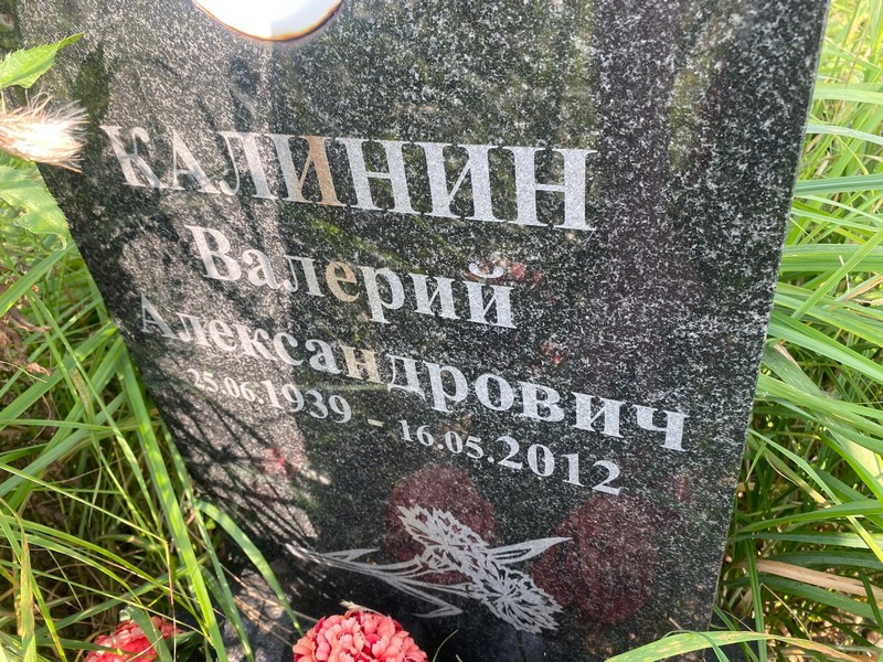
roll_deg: +10.2
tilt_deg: -36.7
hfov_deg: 67.3
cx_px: 442
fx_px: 663
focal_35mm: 26
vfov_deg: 53.1
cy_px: 331
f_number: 1.8
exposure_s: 1/122
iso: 32
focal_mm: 4.25
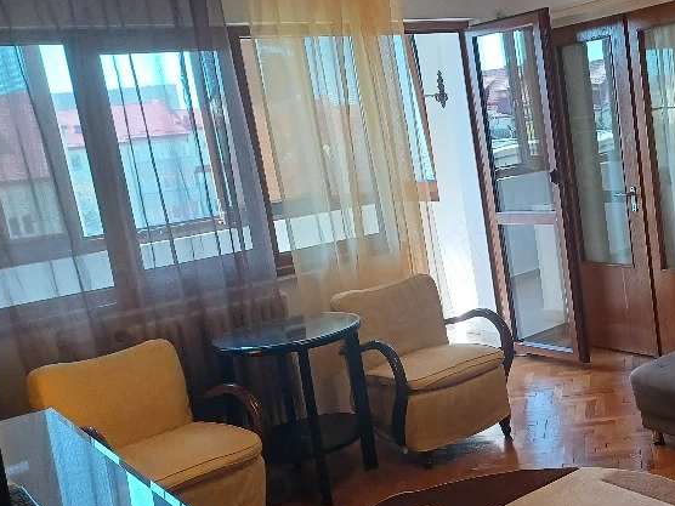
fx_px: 877
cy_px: 258
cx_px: 558
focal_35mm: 45
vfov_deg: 32.2
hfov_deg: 40.0
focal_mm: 4.6
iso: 200
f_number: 1.8
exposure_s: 1/50
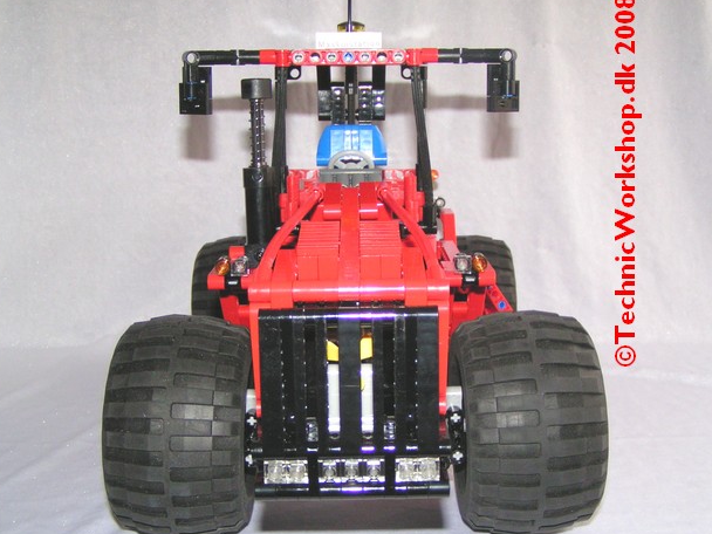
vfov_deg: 36.0
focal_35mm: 40
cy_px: 268
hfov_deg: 46.8
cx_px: 357
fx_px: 823
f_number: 2.8
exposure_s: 1/40
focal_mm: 5.8
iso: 200
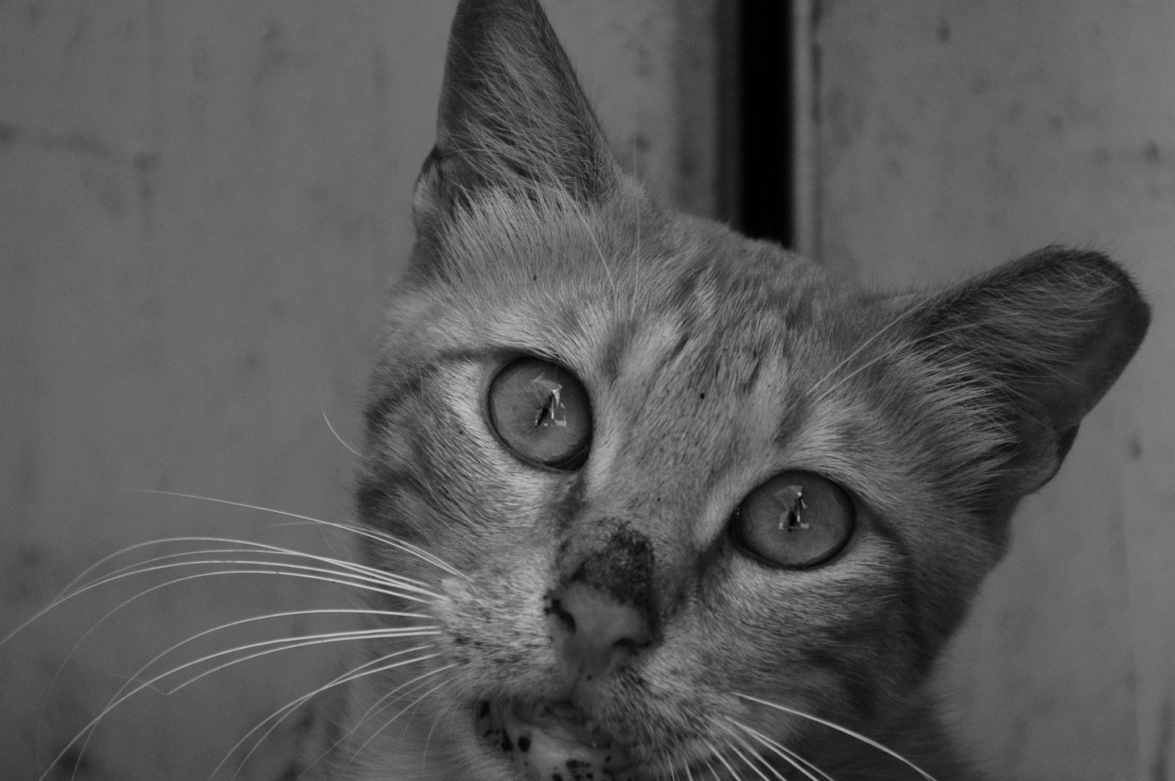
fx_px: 7987
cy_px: 492
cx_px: 652
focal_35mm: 245
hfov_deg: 8.4
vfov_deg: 5.6
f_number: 5.6
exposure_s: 1/400
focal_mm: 116
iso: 500
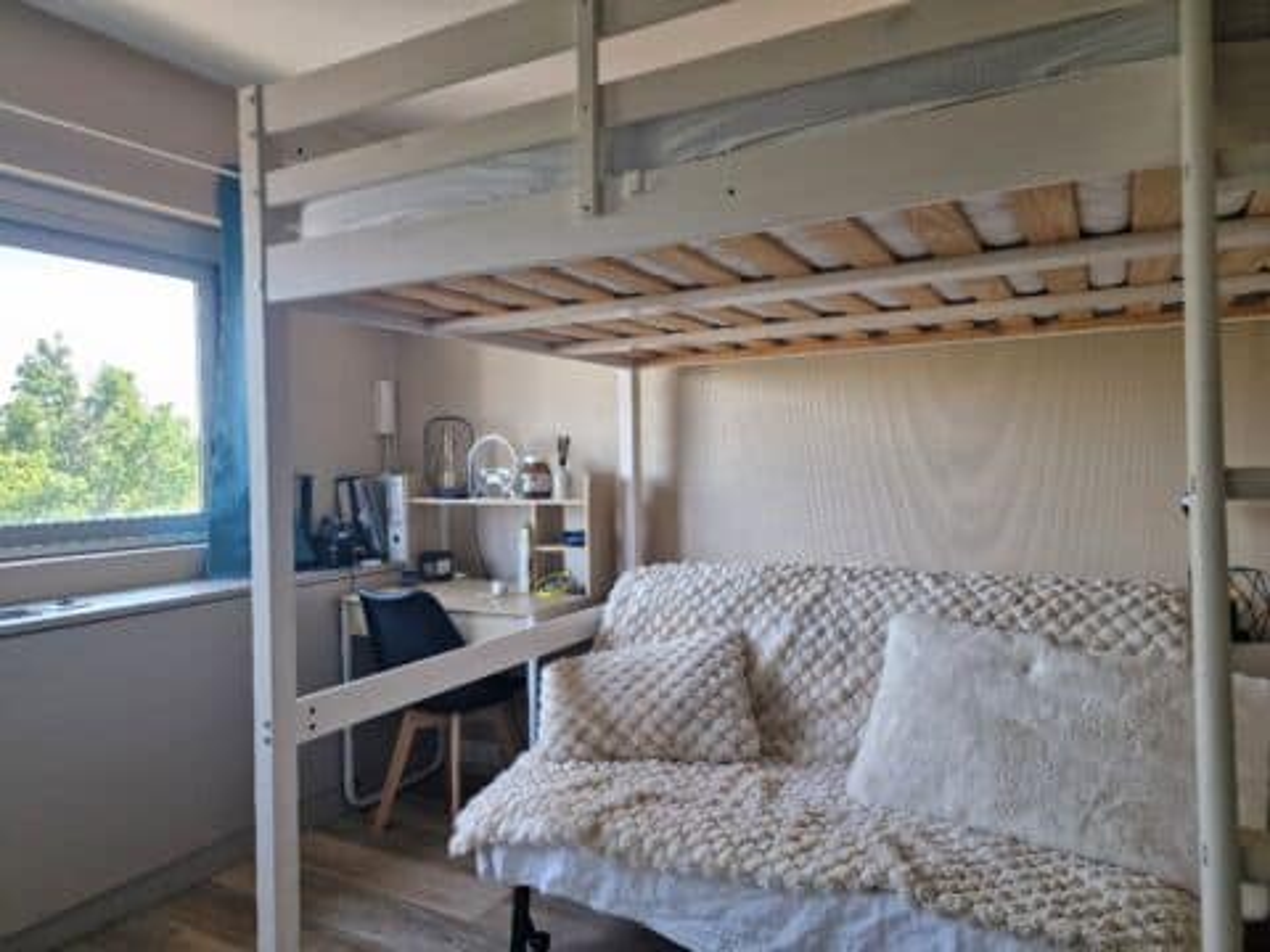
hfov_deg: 73.9
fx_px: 844
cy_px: 476
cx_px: 635
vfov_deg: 58.9
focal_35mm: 23
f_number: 1.8
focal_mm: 6.4
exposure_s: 1/182
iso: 125
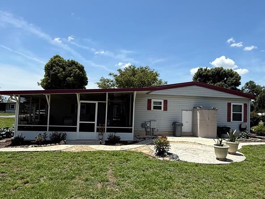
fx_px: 184
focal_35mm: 24
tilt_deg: +3.9
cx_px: 136
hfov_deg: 71.6
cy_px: 102
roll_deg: -2.1
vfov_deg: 56.8
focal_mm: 2.22
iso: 50
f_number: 2.2
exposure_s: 1/2320
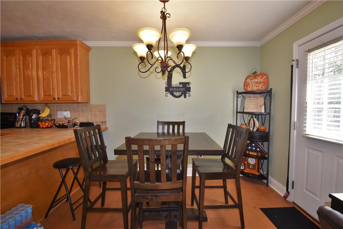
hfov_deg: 100.4
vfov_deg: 77.3
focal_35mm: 15
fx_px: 143
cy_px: 114
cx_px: 172
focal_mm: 10
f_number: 5.6
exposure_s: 1/125
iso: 500
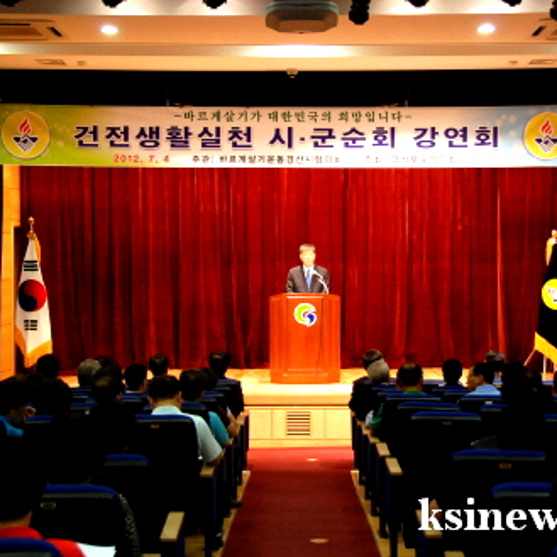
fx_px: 1202
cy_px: 278
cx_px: 318
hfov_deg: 26.1
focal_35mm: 66
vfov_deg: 26.1
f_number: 4.2
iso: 800
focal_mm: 34
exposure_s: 1/20
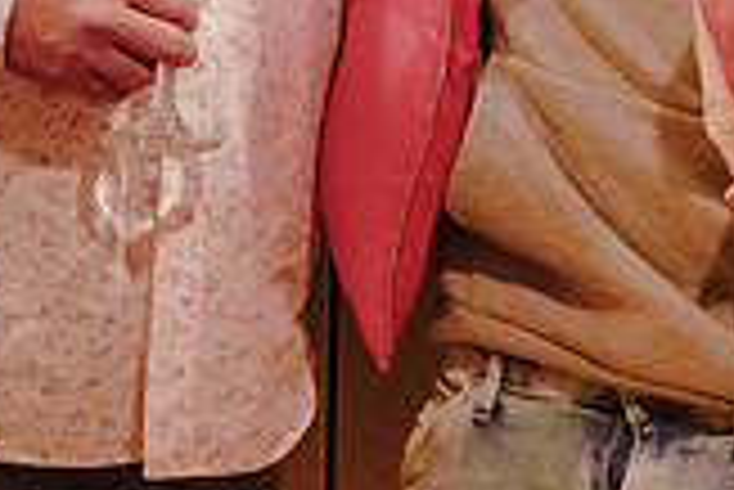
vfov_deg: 8.2
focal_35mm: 164
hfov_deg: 12.5
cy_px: -214
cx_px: 446
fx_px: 3347
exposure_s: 1/125
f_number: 3.2
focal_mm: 16.92
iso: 2500
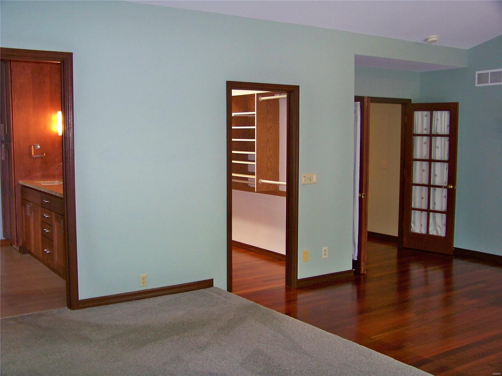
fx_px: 537
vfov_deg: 38.7
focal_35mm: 37
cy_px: 188
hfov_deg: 50.1
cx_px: 251
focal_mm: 6.75
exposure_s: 1/30
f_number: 2.8
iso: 200
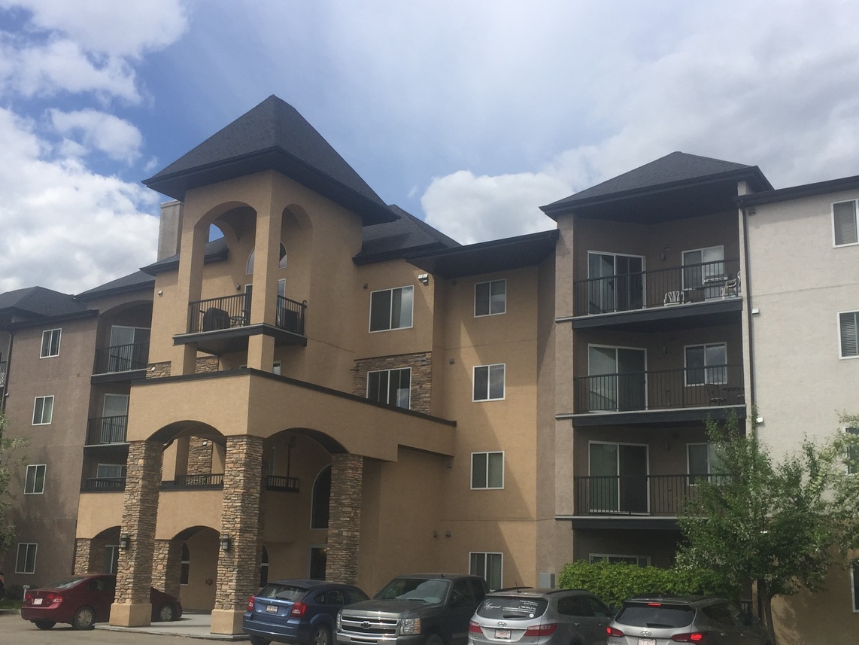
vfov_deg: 36.7
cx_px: 408
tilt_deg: +12.4
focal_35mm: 39
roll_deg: -3.4
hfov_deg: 47.8
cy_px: 380
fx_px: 968
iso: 32
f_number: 2.2
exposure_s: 1/2475
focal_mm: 4.15
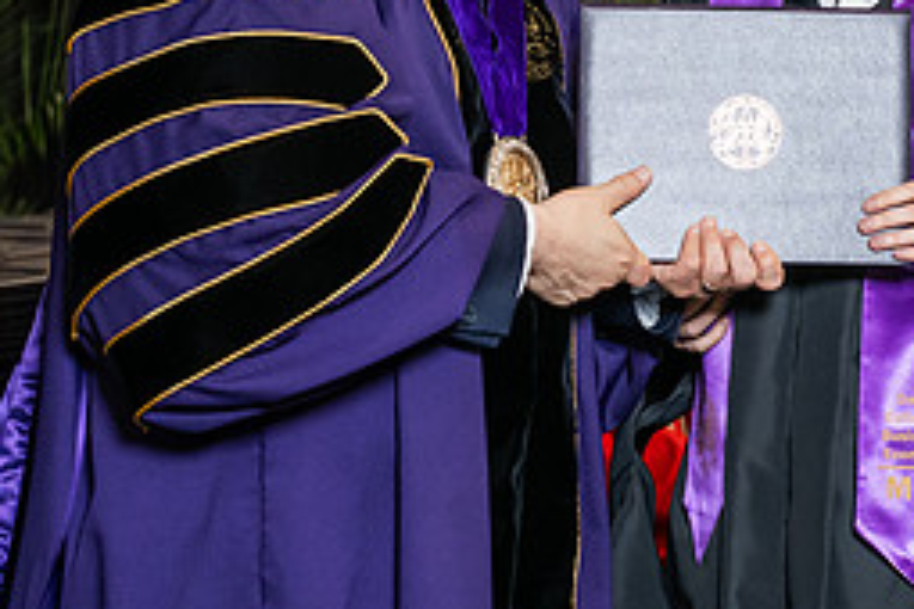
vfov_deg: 8.6
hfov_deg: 12.9
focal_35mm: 159
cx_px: 631
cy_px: 38
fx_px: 4037
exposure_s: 1/200
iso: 2000
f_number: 5
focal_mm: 70
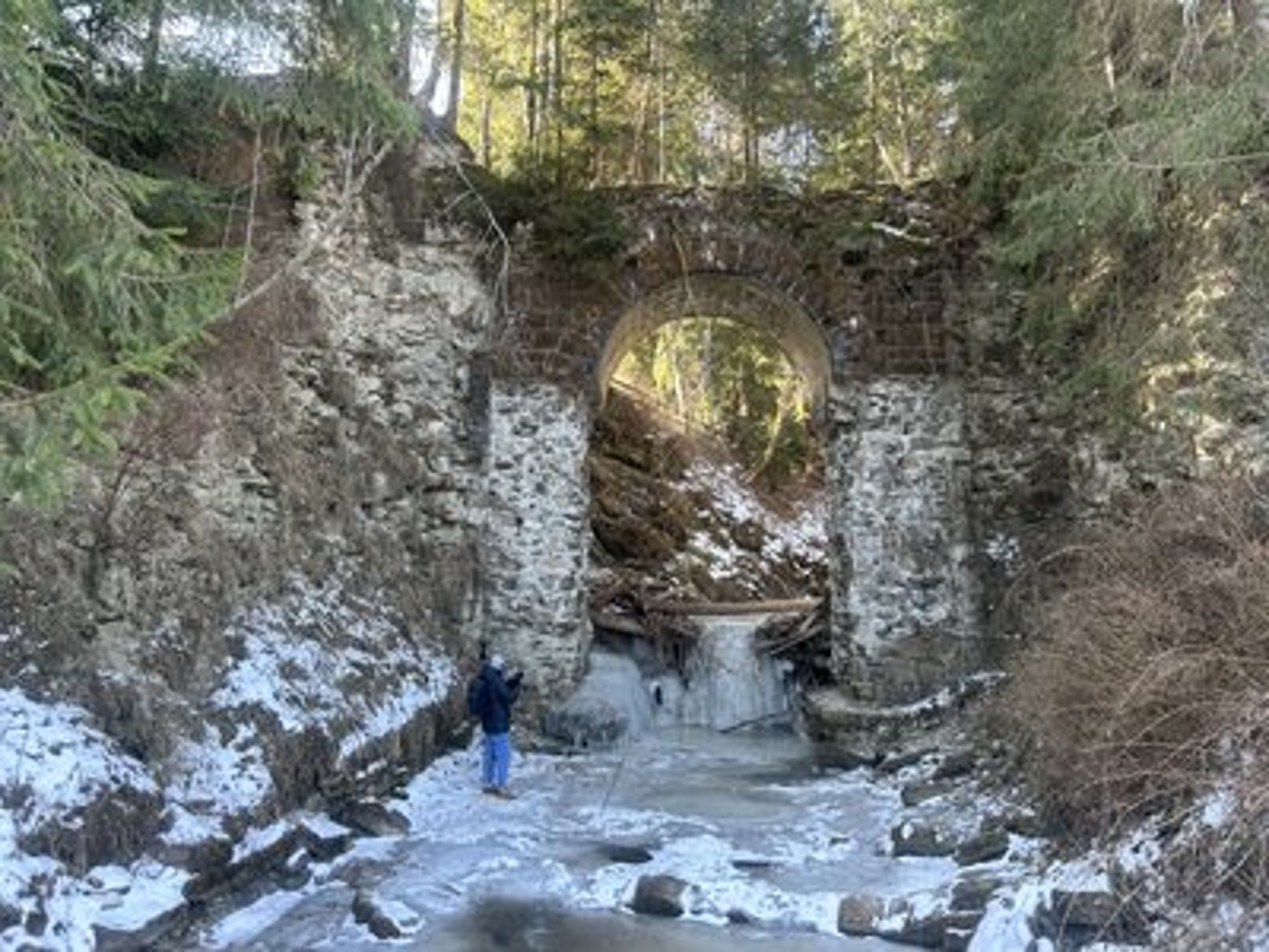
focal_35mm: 26
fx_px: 953
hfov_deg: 67.3
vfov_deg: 53.1
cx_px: 634
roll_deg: +0.6
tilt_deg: +6.0
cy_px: 476
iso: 50
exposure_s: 1/121
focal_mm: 5.7
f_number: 1.5
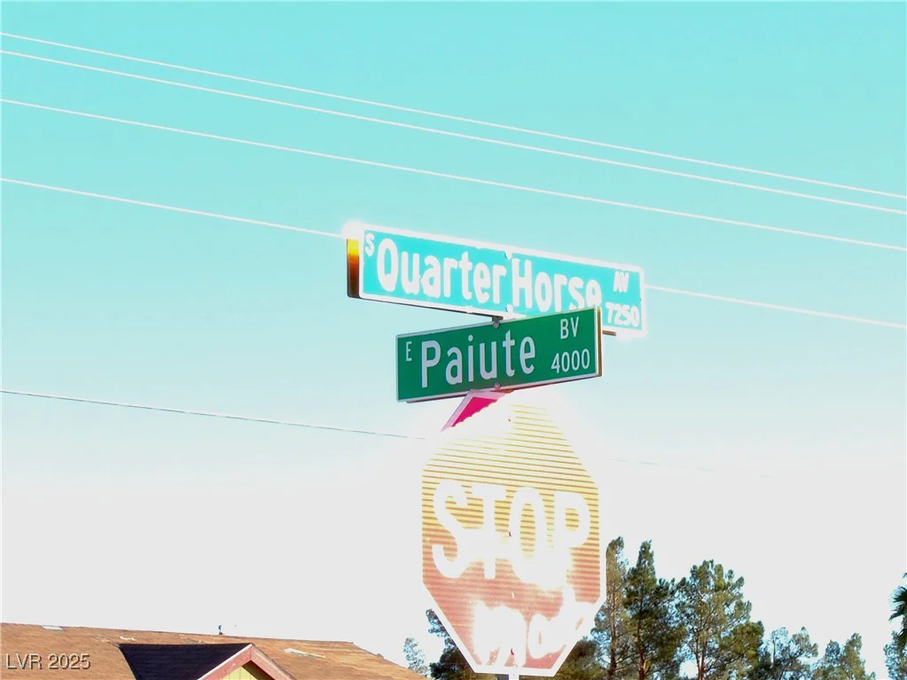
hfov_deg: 18.7
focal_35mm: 105
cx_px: 454
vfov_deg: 14.1
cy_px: 340
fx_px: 2751
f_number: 8.3
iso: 100
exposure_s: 1/60
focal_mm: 18.7
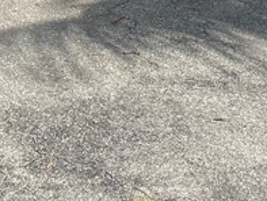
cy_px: -223
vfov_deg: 10.0
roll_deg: -0.4
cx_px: -14
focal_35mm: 135
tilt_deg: -4.4
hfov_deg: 14.3
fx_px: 1042
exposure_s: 1/6494
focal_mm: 5.1
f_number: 1.6
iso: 50
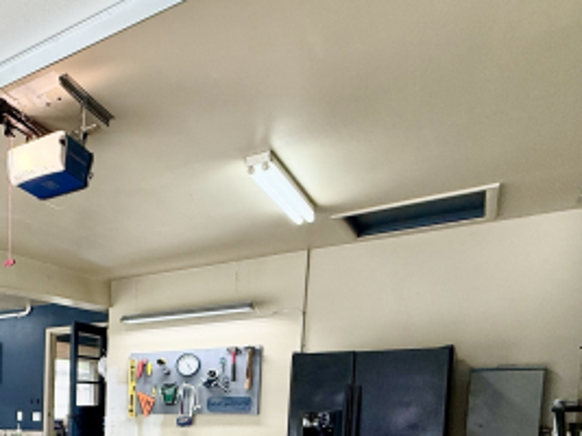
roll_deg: +0.5
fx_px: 588
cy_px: 449
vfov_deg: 36.1
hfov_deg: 40.3
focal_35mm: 35
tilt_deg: -3.3
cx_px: -86
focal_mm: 2.22
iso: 125
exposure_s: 1/120
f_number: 2.2
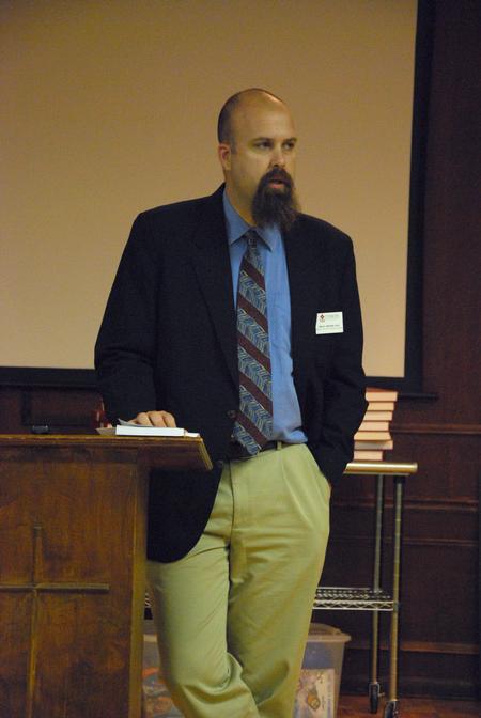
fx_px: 2248
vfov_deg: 18.2
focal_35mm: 112
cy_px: 359
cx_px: 240
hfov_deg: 12.2
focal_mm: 75
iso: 1600
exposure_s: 1/40
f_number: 5.6
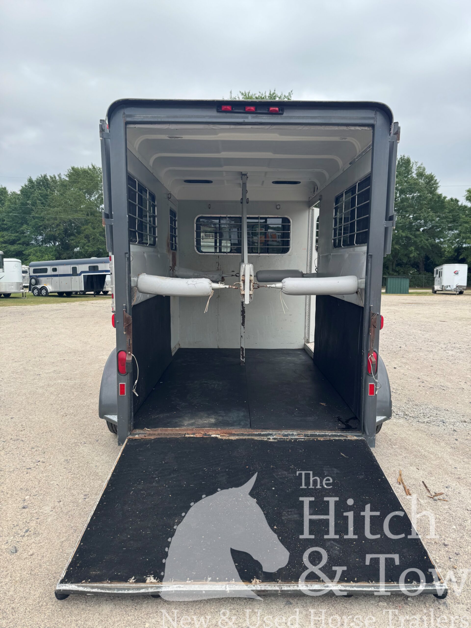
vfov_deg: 71.6
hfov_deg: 56.8
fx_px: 435
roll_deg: +0.0
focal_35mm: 24
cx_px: 236
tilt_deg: -5.3
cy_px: 314
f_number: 1.78
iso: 80
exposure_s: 1/2959
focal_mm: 6.76
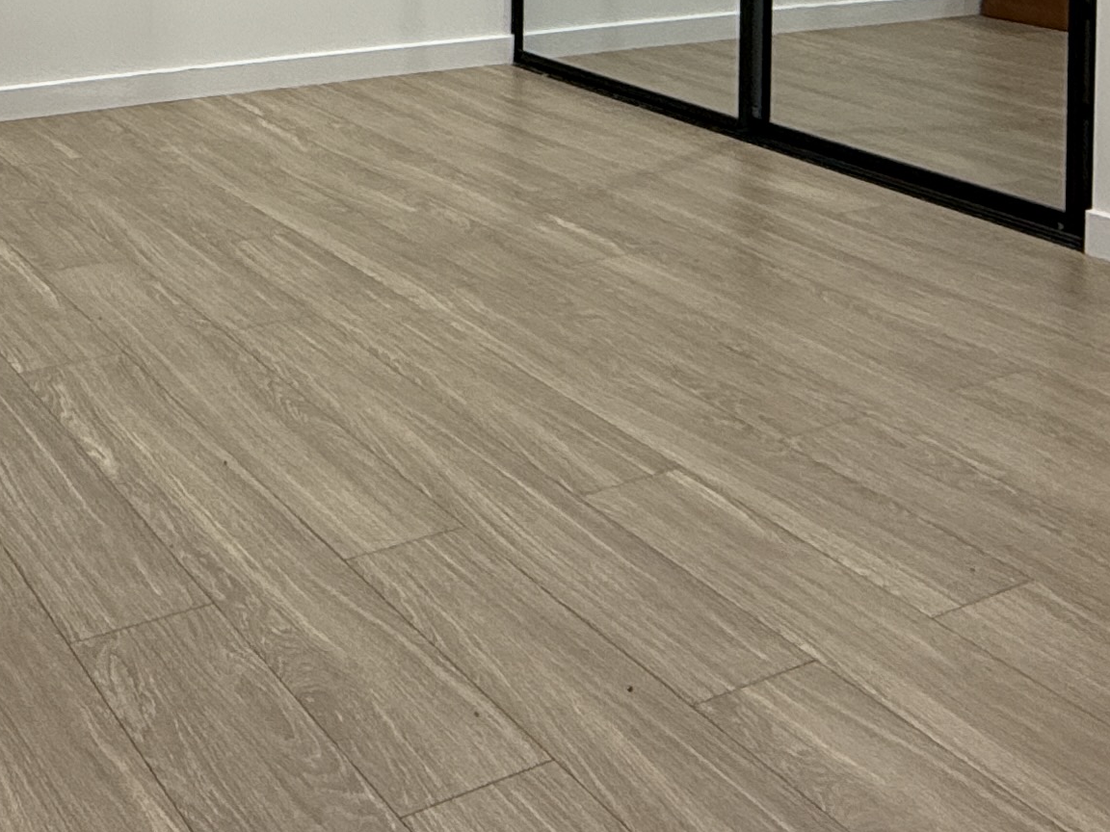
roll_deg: -0.7
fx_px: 1571
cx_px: 280
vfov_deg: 25.7
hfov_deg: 38.0
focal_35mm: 49
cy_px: -235
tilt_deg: -2.0
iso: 200
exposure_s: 1/50
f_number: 2.2
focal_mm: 2.22
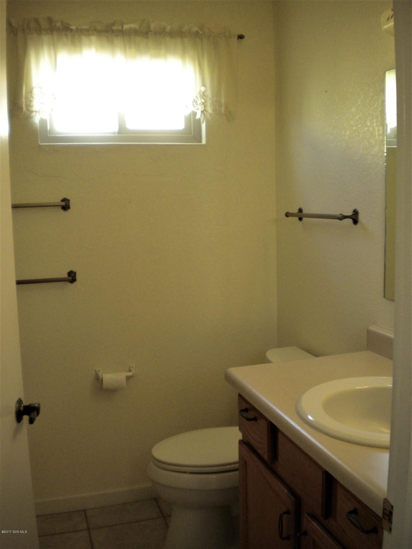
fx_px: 555
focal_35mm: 35
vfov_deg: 52.6
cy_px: 274
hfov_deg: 40.7
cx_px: 206
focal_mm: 6.3
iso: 261
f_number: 3.1
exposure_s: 1/71
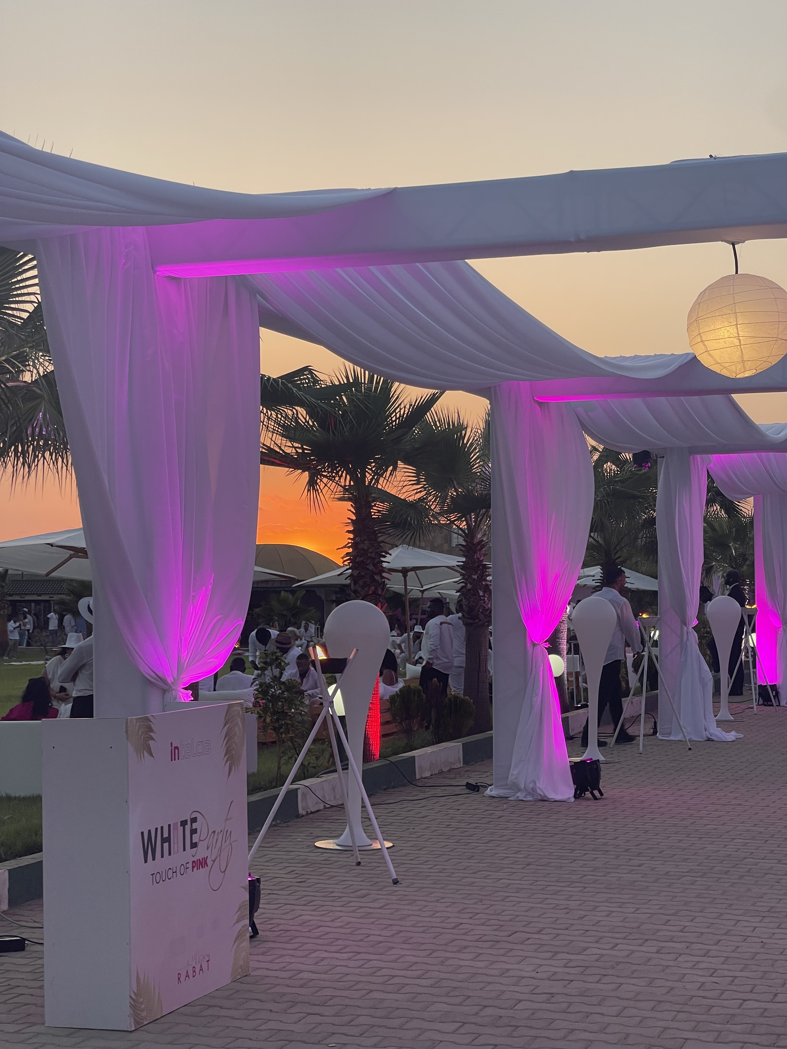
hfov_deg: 22.9
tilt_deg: +1.5
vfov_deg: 30.3
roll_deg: +0.9
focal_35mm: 64
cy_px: 524
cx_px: 394
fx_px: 1940
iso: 32
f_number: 2.2
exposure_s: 1/99
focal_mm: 7.5
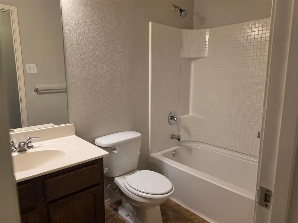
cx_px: 149
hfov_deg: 73.9
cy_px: 112
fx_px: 198
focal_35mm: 23
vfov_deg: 58.9
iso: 160
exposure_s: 1/120
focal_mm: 6.5
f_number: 1.4
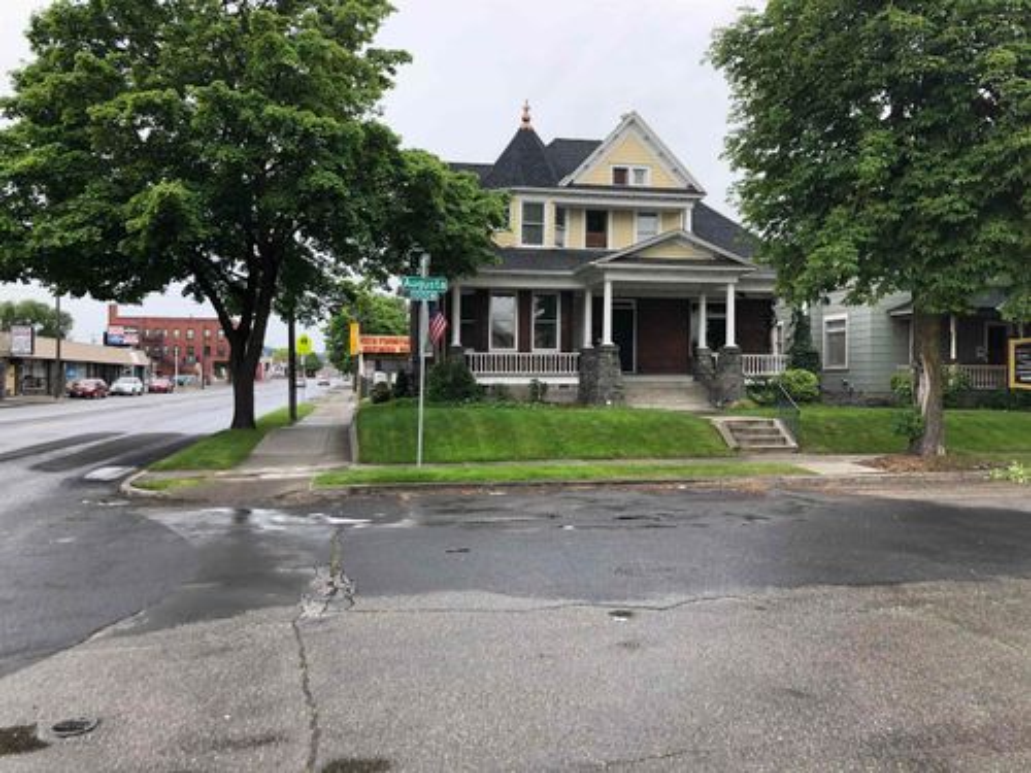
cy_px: 386
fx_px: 834
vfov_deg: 49.7
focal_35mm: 28
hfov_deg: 63.4
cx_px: 516
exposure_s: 1/267
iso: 20
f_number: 1.8
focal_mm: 3.99
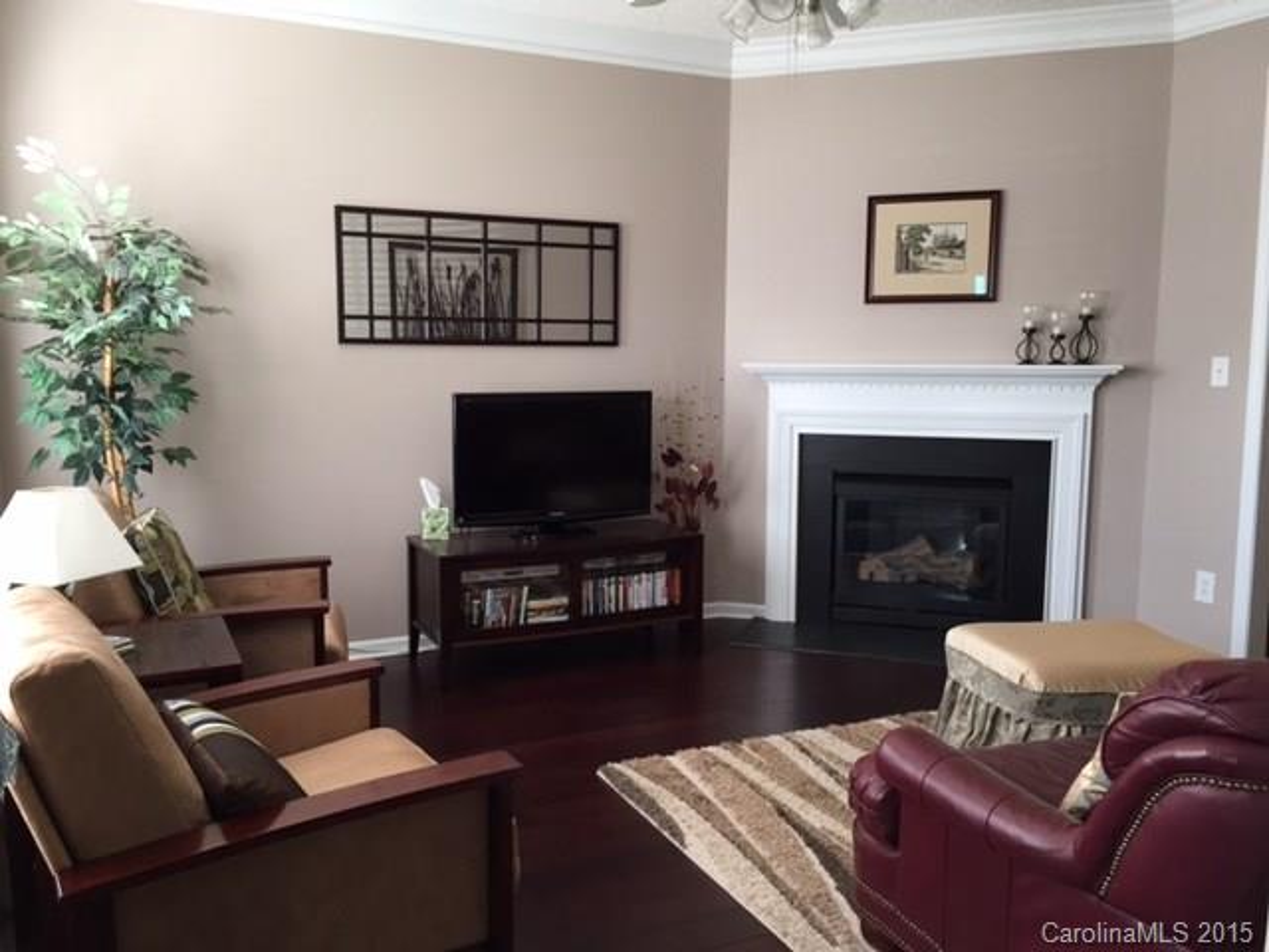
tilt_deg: -6.2
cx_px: 634
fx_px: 1063
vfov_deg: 48.2
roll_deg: +0.2
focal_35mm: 29
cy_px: 476
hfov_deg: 61.7
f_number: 2.2
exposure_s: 1/30
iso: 40
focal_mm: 4.15
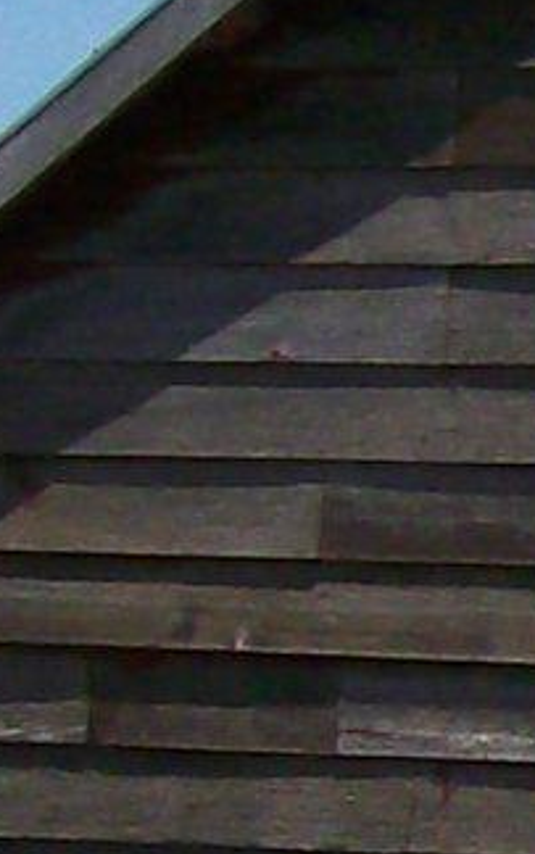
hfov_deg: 3.6
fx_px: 7894
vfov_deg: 6.2
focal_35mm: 339
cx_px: 2385
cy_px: 685
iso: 80
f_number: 5.4
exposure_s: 1/663
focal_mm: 7.6
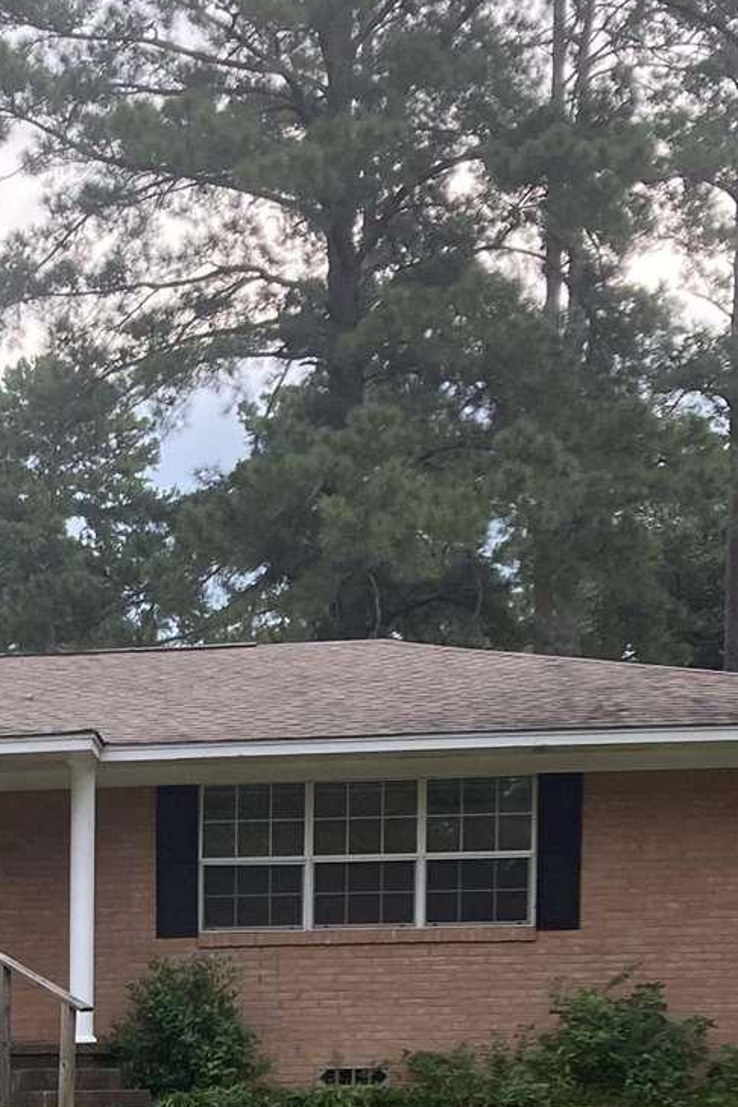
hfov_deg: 14.1
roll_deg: +0.6
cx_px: -278
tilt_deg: -1.9
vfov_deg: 21.0
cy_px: 1247
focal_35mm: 92
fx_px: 2829
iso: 20
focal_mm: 3.99
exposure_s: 1/408
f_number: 1.8
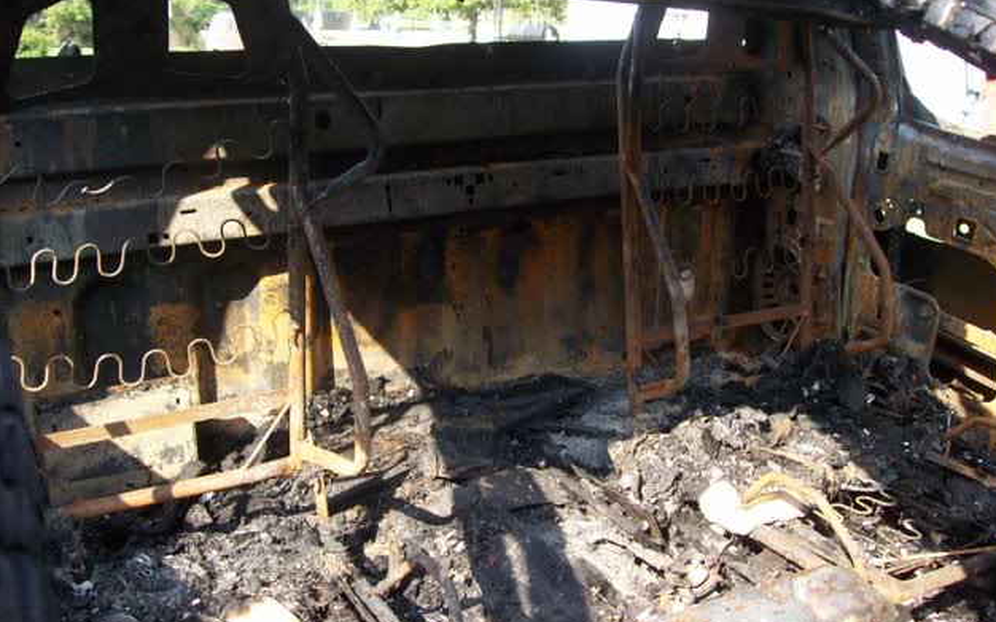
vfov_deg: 32.8
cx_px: 506
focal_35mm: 39
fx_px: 1058
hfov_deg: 50.4
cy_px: 301
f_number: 2.7
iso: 80
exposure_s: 1/143
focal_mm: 6
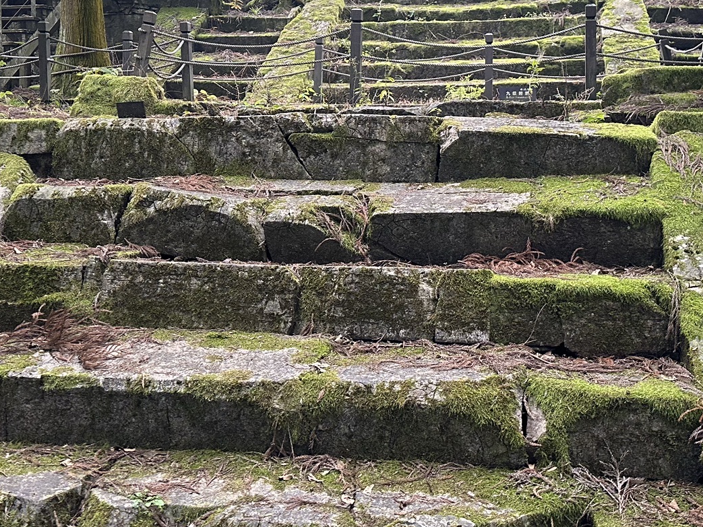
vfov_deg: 31.2
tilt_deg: -3.4
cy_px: 160
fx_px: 935
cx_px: 389
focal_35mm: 46
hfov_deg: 41.2
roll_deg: -0.9
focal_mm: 6.86
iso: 250
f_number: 1.78
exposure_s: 1/60
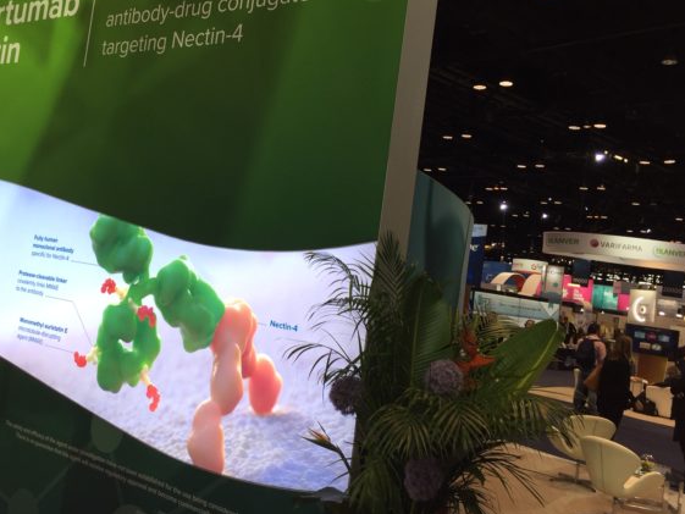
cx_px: 269
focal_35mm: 36
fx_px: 713
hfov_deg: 51.0
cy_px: 211
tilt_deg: +4.0
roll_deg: -7.8
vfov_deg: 39.5
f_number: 2.2
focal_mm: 4.15
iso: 32
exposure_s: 1/120
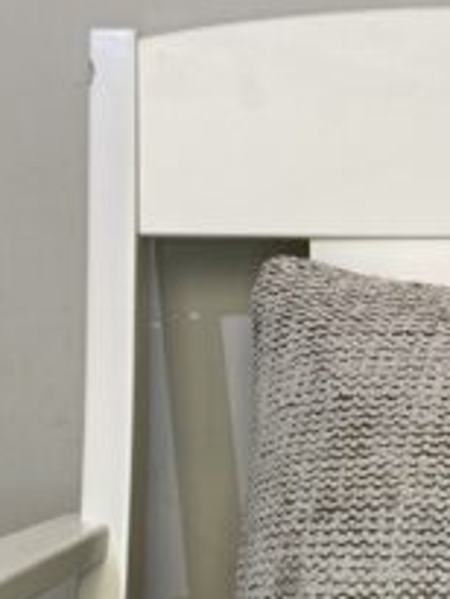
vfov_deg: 25.3
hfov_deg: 18.9
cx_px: 438
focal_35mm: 76
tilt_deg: -9.8
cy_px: 459
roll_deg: +0.9
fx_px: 1316
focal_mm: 4.25
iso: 100
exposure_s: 1/121
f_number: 1.8
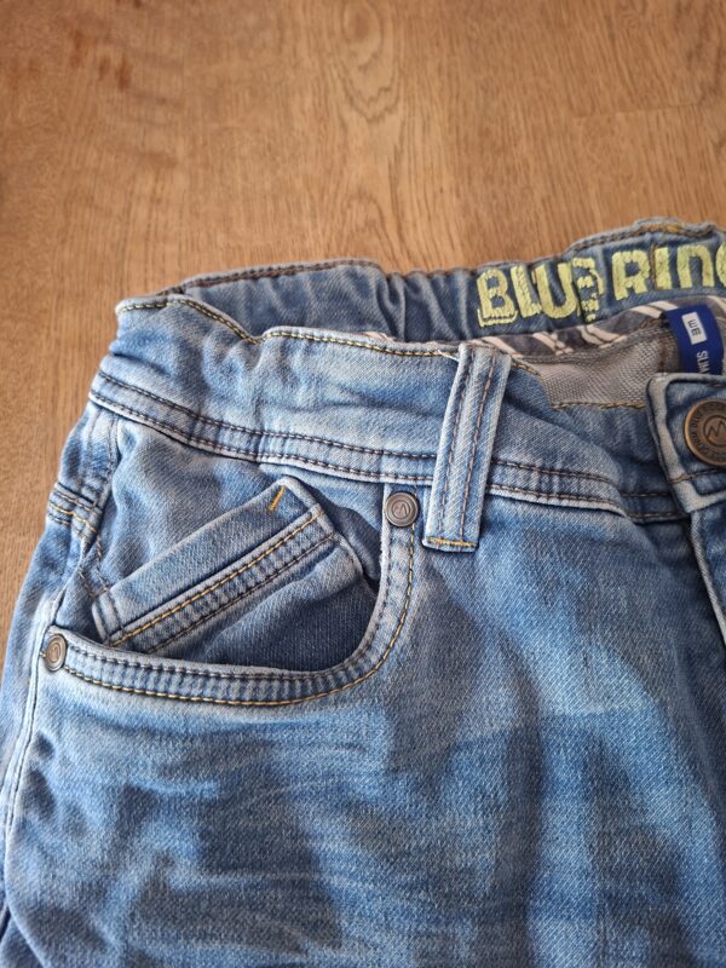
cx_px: 363
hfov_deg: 58.9
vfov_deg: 73.9
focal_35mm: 23
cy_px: 484
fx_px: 643
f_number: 1.8
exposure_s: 1/25
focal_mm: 5.54
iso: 320
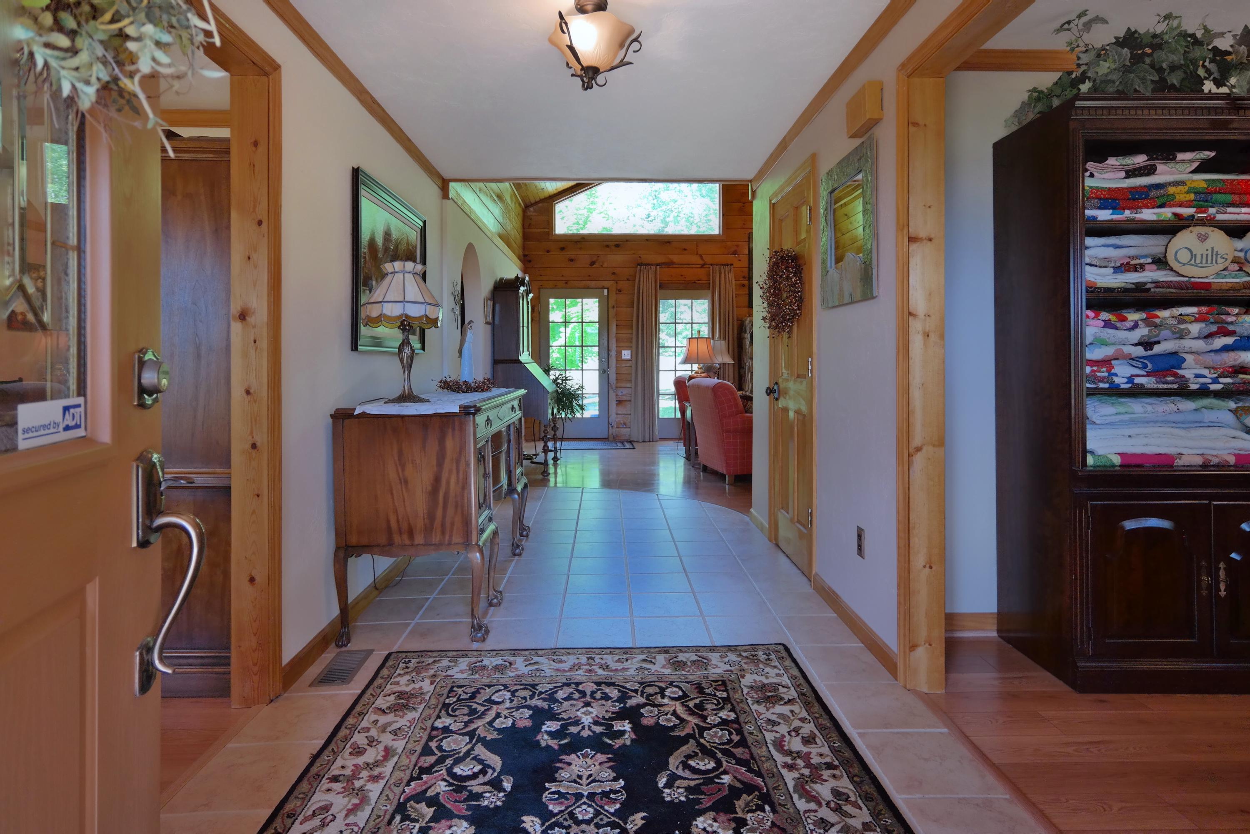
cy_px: 417
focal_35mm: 18
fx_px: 625
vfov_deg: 67.4
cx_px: 625
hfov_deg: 90.0
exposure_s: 1/40
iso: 200
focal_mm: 12
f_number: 4
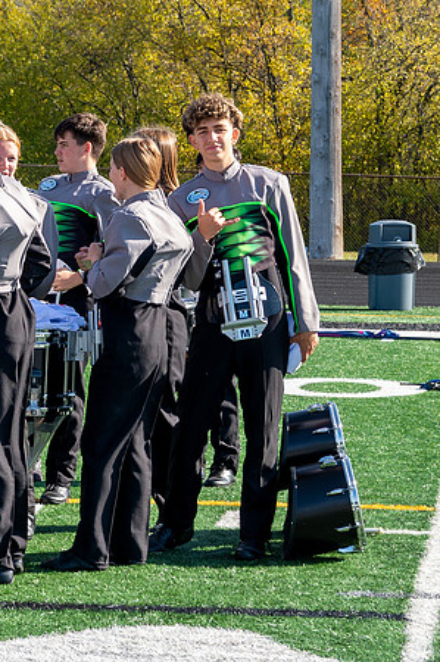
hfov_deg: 8.5
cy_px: 264
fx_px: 2968
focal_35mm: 162
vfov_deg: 12.7
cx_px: 282
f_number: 9
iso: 400
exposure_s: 1/400
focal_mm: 70
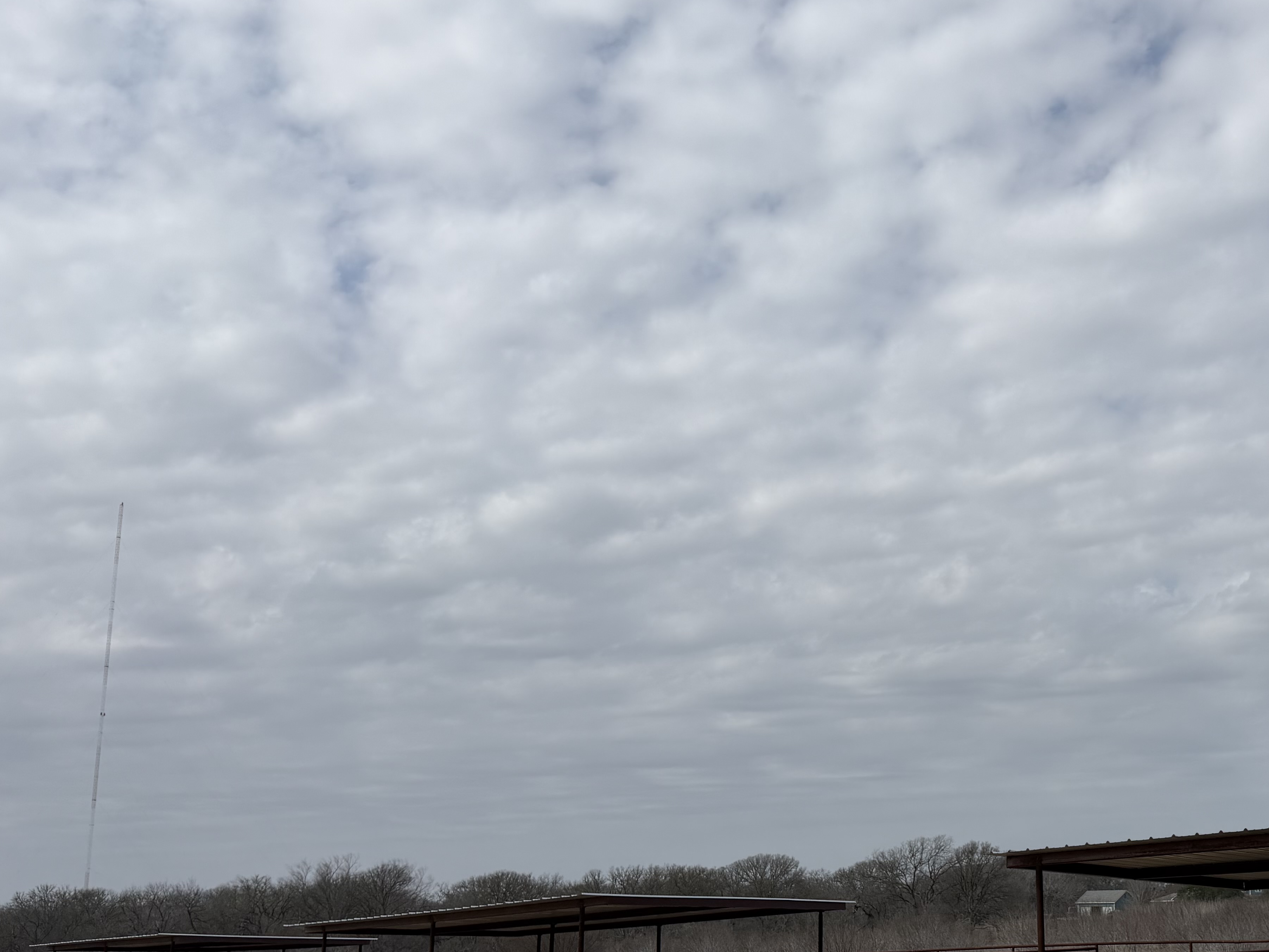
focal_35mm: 38
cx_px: 999
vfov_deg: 37.2
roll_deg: +1.5
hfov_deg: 46.6
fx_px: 1393
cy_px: 654
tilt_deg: +10.5
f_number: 1.78
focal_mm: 6.76
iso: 80
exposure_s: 1/14286
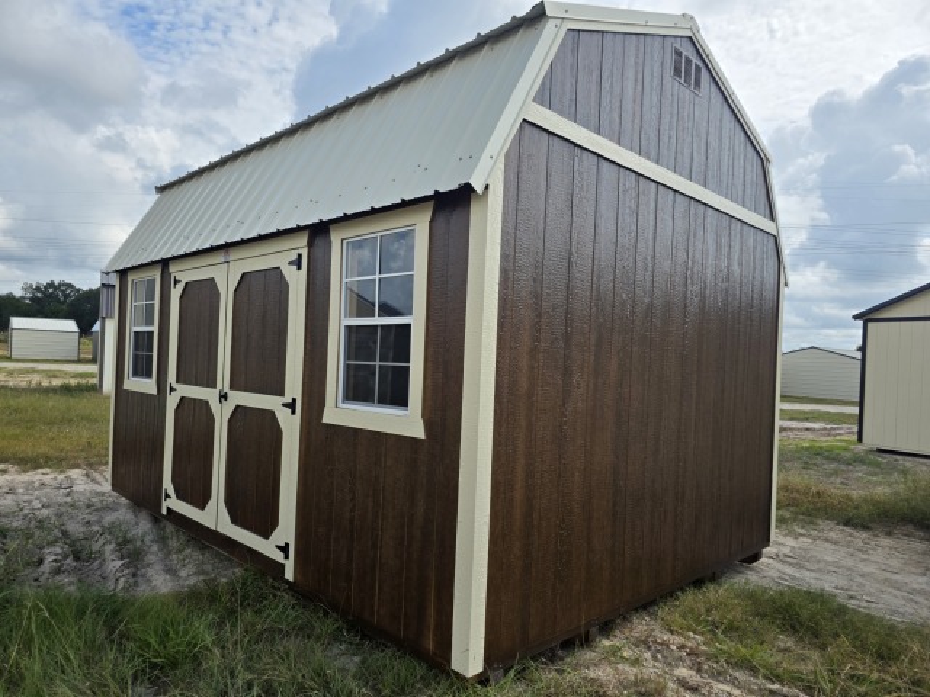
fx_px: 618
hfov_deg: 73.9
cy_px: 348
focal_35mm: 23
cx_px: 465
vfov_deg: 58.9
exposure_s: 1/7061
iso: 80
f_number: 1.7
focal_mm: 6.3
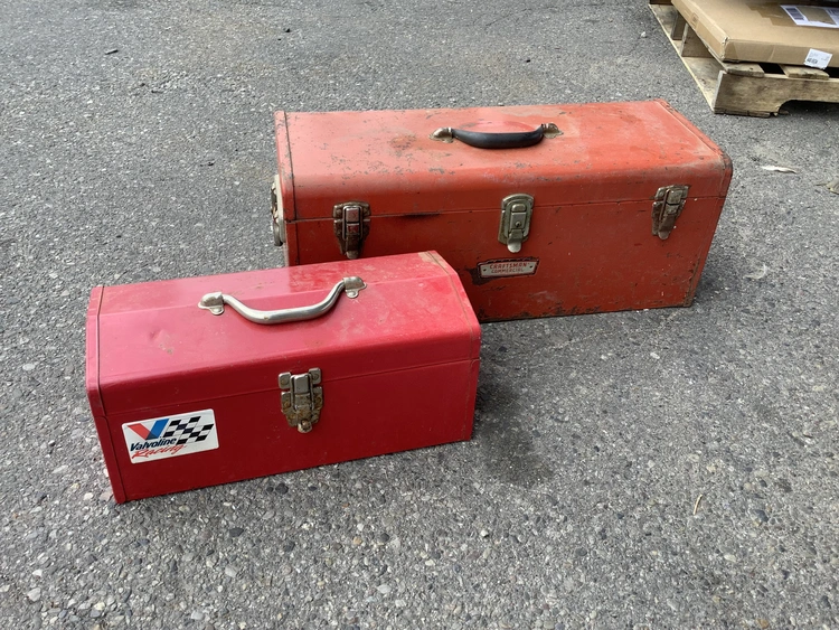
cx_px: 420
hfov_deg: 58.3
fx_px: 752
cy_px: 315
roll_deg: -1.7
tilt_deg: -36.6
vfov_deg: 45.5
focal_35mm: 31
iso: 25
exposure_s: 1/237
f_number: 2.4
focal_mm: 3.3
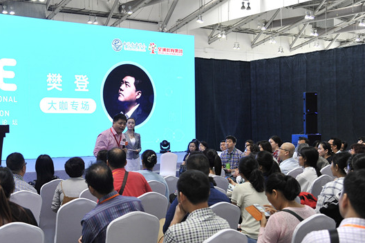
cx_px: 113
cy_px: 129
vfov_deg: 25.5
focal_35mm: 53
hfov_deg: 37.0
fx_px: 537
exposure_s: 1/60
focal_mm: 35
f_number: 4
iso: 1000
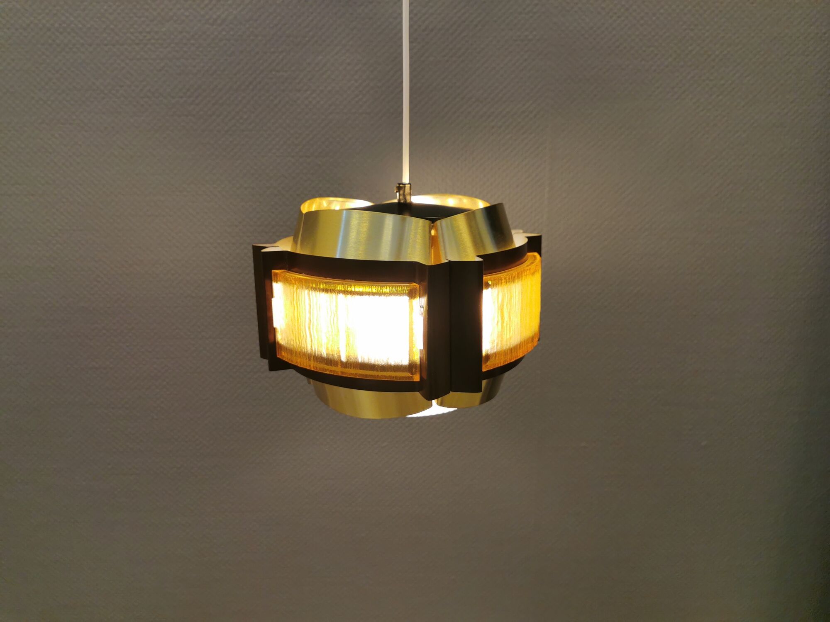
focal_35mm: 27
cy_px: 311
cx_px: 415
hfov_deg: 65.3
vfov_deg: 51.4
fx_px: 647
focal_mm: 5.56
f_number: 1.6
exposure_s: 1/100
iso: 100
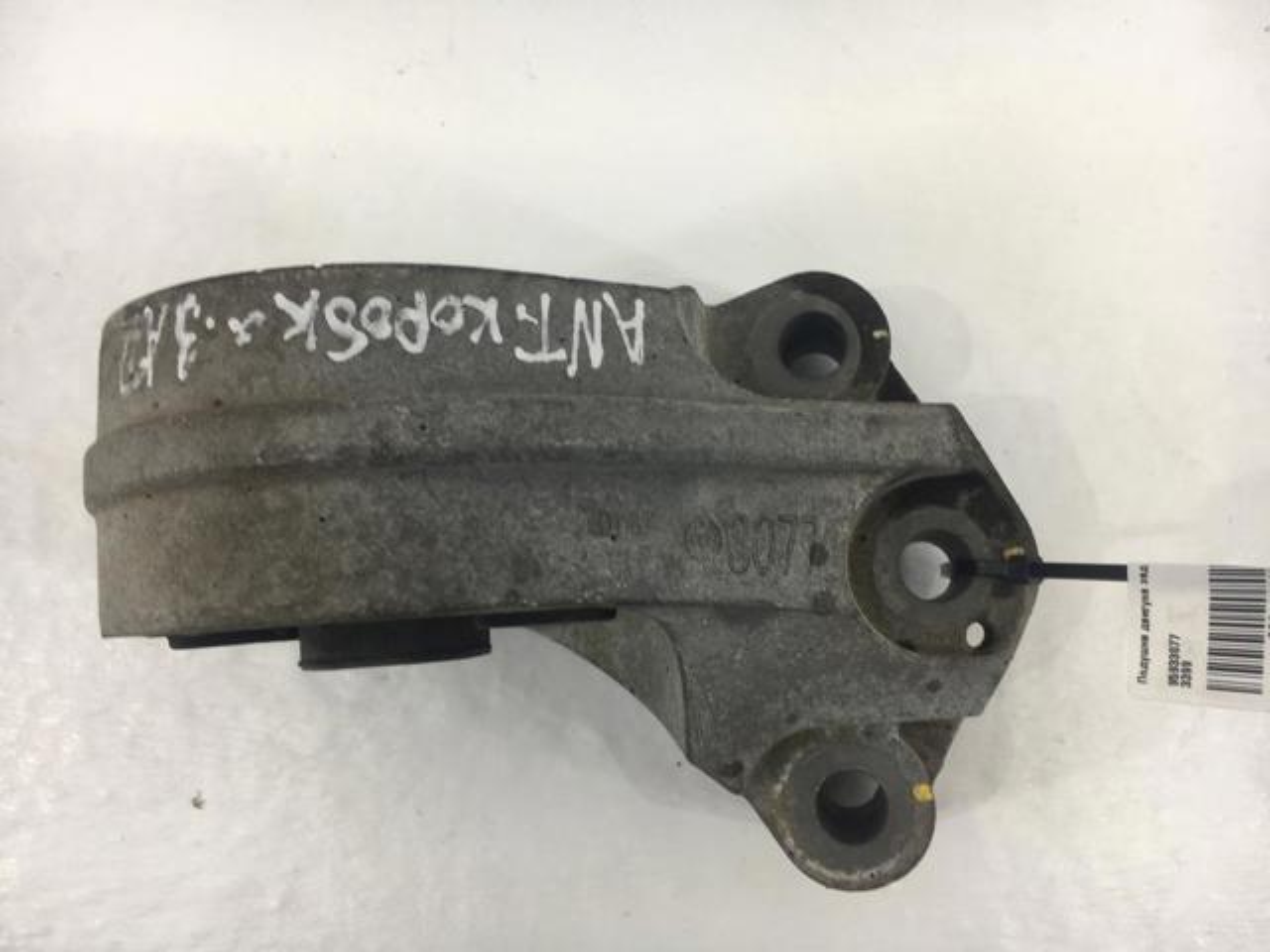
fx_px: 1064
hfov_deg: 61.7
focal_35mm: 29
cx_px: 635
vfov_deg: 48.2
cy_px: 476
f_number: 2.2
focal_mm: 4.15
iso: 25
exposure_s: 1/50
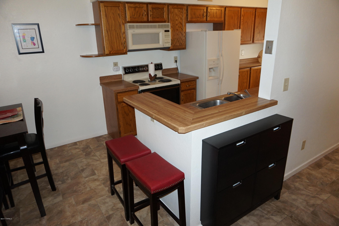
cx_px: 170
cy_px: 113
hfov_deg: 73.7
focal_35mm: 24
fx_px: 226
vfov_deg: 53.1
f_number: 3.5
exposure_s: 1/160
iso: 800
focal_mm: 16
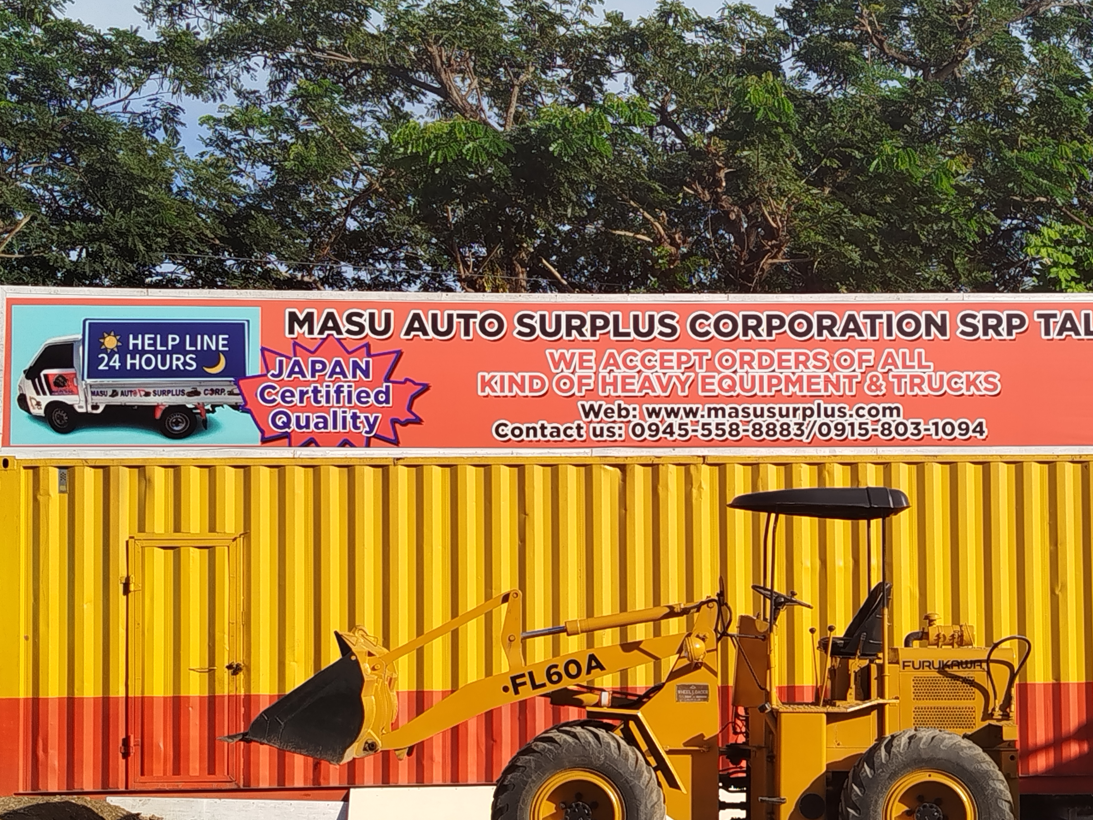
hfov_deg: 26.5
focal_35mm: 73
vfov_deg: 20.1
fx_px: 2305
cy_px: 513
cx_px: 722
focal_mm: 5.31
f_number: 1.7
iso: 50
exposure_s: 1/917
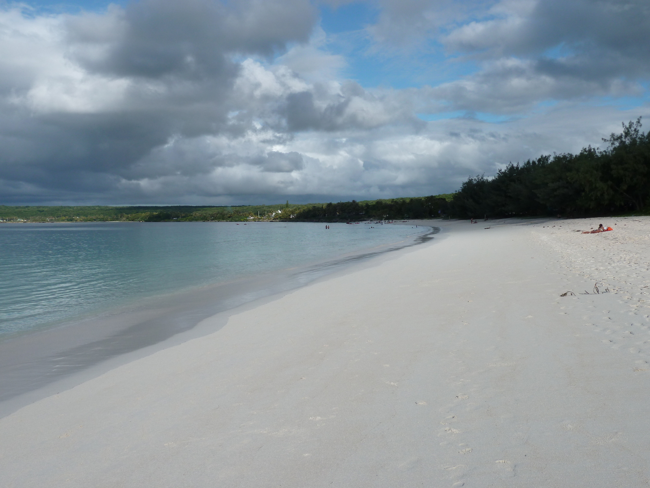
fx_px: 695
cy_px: 244
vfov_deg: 38.7
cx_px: 325
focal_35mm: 37
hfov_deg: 50.1
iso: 80
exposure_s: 1/1300
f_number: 3.6
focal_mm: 6.1
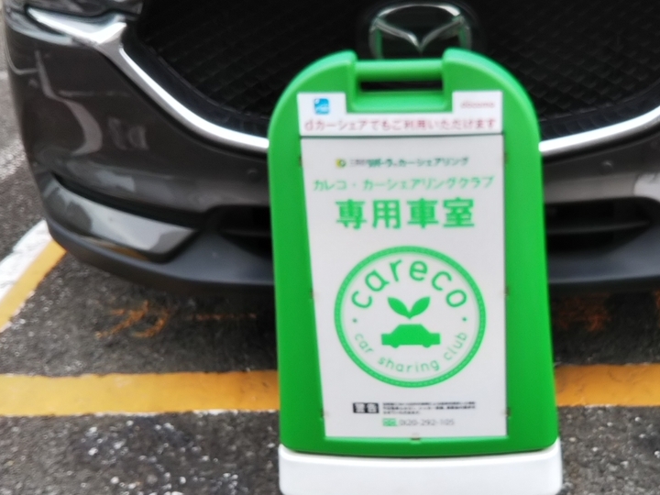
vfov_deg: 29.0
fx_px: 953
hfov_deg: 37.8
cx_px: 436
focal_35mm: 50
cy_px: 304
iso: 20
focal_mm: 4
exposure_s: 1/124
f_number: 2.2
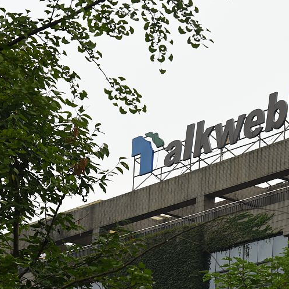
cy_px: 222
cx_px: 215
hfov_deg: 13.7
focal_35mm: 127
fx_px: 1200
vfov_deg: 13.7
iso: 250
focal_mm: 62
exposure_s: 1/160
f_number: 7.1
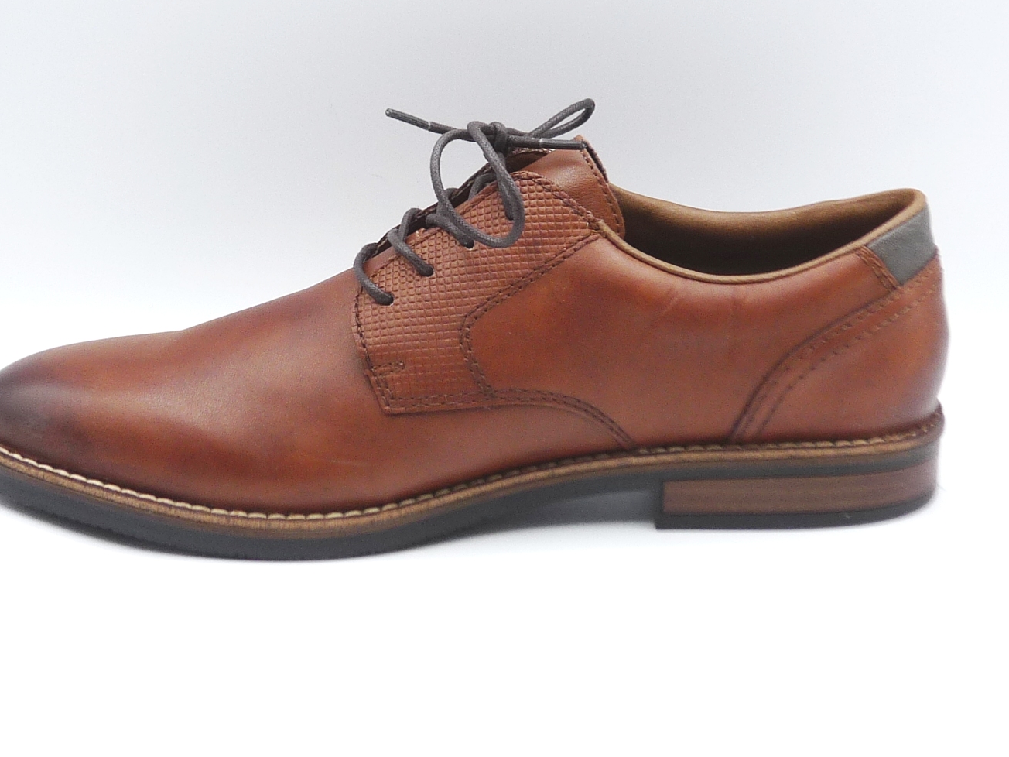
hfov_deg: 35.5
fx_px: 1574
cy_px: 307
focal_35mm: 54
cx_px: 451
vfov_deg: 27.0
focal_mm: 4.8
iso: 100
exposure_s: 1/125
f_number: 4
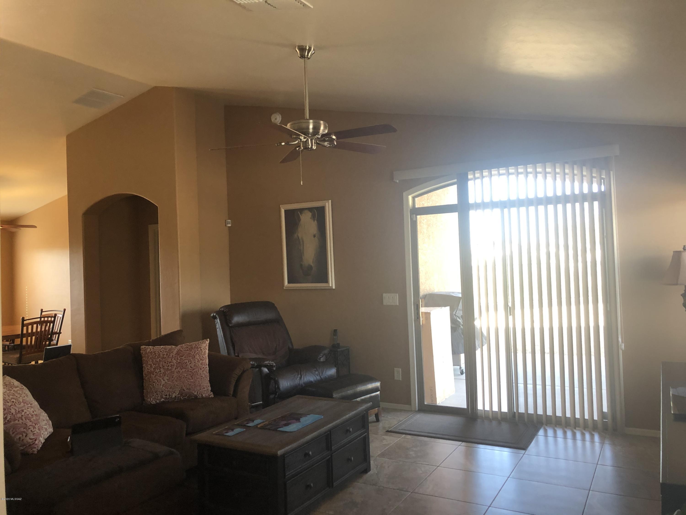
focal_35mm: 28
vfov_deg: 49.7
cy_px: 258
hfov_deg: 63.4
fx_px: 555
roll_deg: +2.0
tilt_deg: +1.0
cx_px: 343
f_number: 1.8
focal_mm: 3.99
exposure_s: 1/30
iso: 32
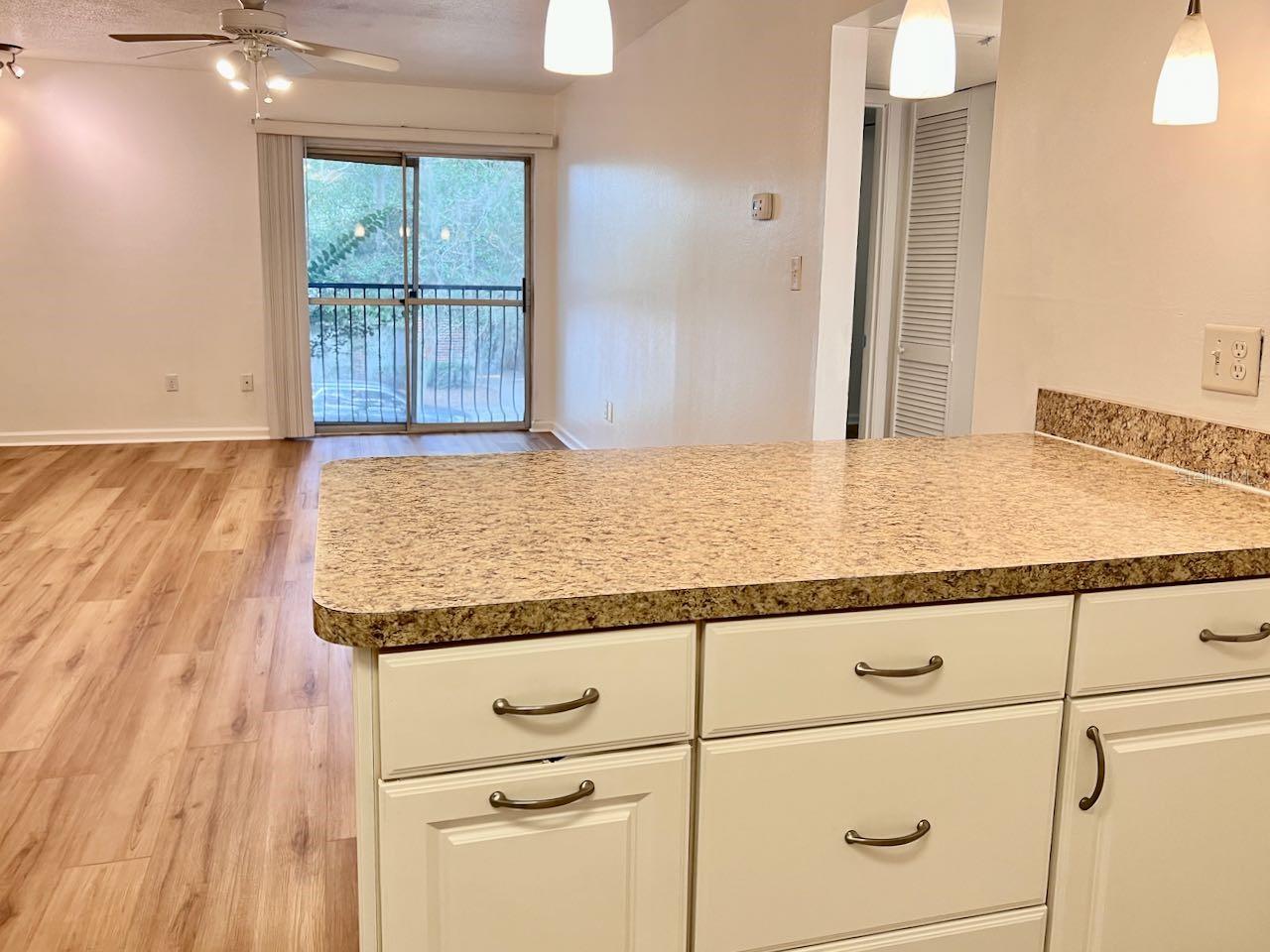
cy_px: 476
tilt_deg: -12.8
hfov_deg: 67.3
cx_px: 635
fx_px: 954
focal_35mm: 26
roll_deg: -1.6
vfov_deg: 53.1
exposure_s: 1/60
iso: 80
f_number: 1.5
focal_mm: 5.7
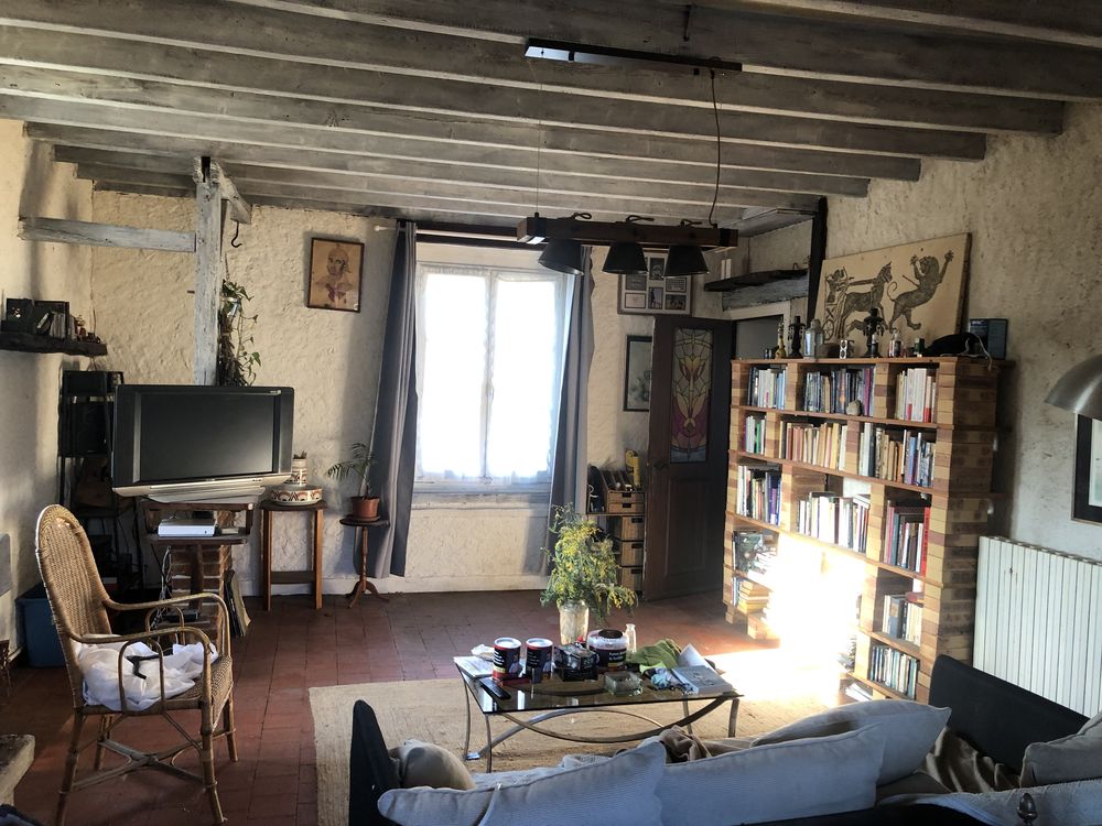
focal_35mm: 28
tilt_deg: -4.0
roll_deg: -1.6
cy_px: 413
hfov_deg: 63.4
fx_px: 891
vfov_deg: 49.7
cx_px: 551
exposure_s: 1/20
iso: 40
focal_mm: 3.99
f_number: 1.8
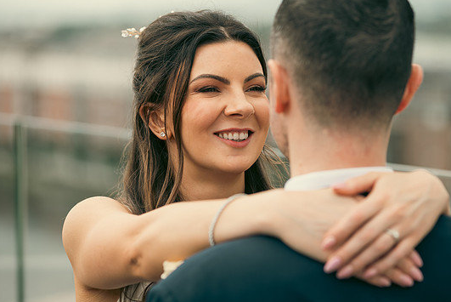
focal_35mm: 131
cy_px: 142
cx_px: 244
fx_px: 1642
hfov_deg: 15.6
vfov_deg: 10.5
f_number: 3.5
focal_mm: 120
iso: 160
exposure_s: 1/250
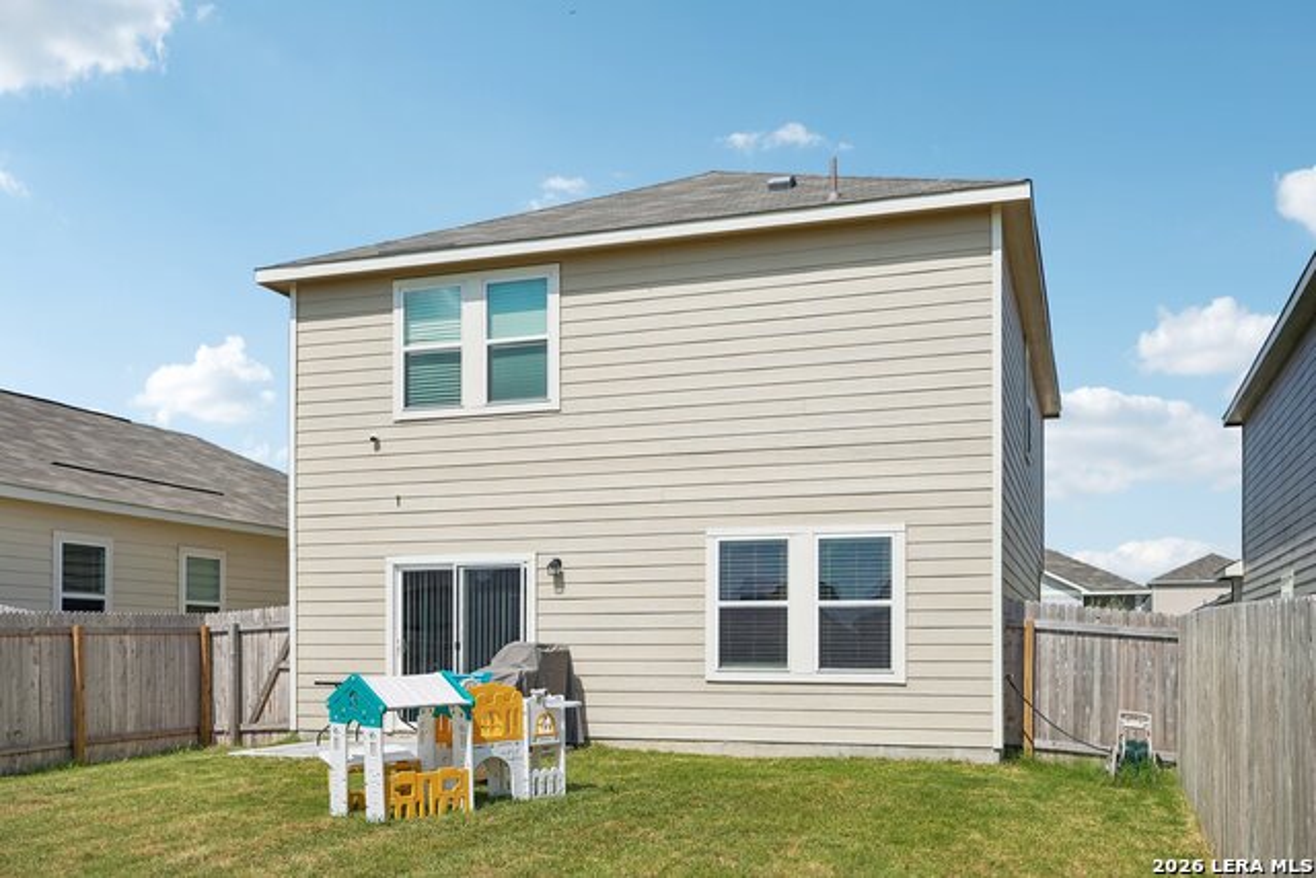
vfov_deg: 41.1
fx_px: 1170
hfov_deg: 58.7
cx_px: 658
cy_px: 439
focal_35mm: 32
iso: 100
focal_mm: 32
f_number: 8
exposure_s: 1/640
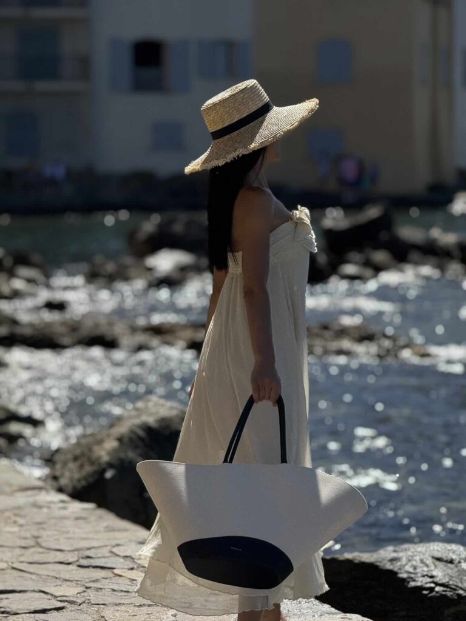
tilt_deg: -2.2
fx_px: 2154
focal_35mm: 120
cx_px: 233
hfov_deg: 12.3
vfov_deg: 16.4
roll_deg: +0.2
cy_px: 310
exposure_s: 1/2525
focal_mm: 15.66
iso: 50
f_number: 2.8
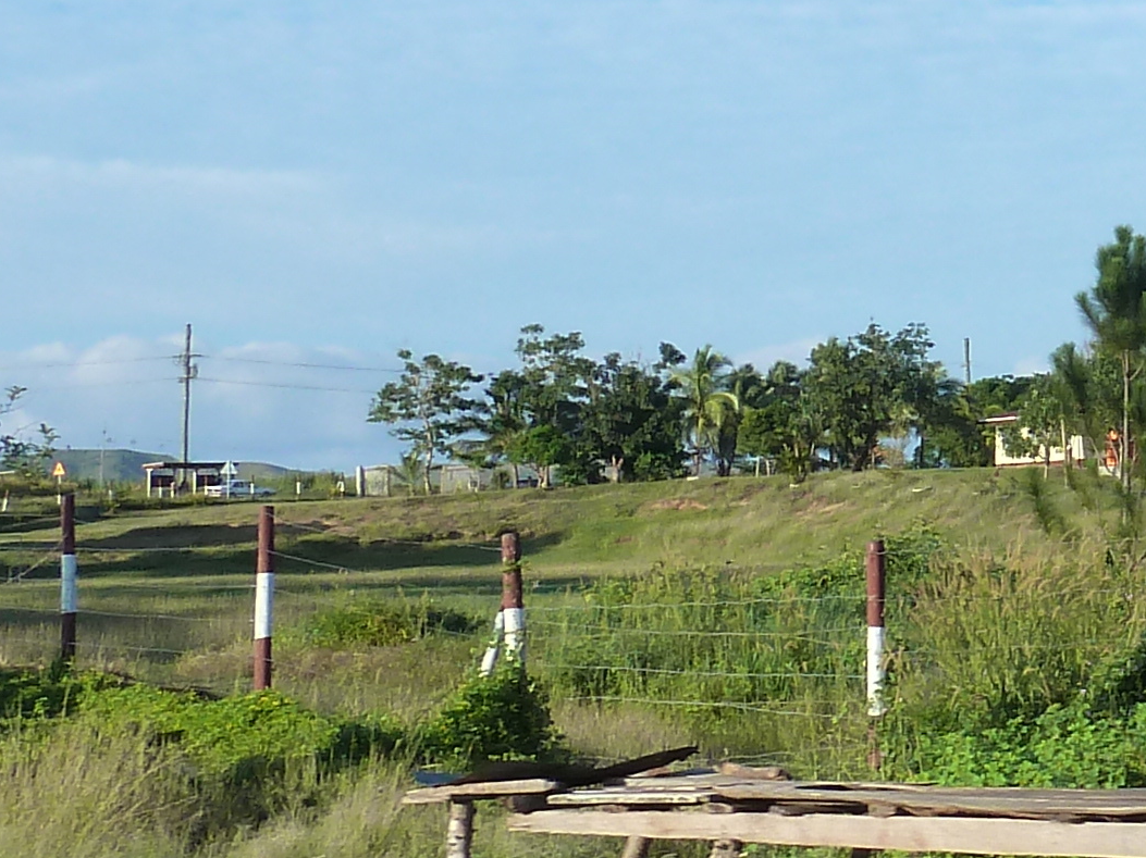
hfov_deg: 19.2
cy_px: 256
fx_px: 3144
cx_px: 1465
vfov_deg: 15.5
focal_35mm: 95
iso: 125
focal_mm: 4.1
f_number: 4
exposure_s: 1/400
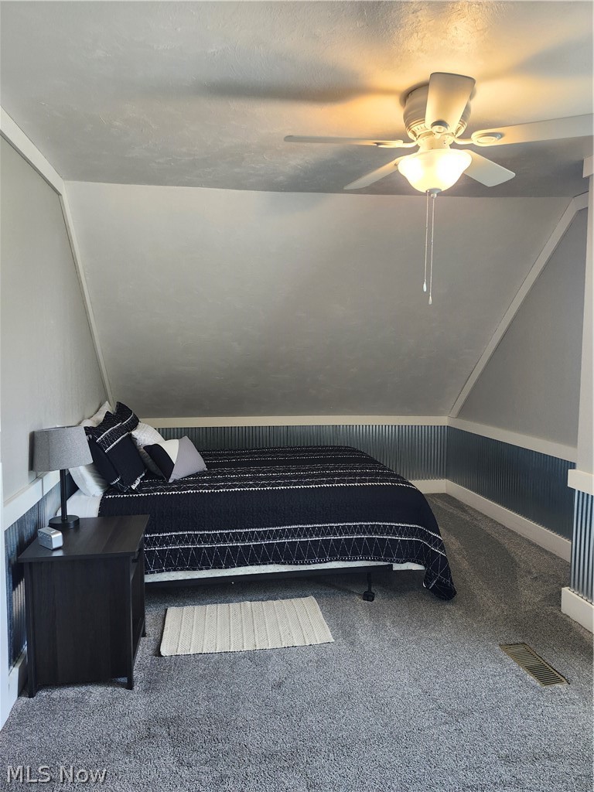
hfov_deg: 58.9
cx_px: 297
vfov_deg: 73.9
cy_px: 396
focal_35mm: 23
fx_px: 526
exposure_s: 1/120
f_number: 1.8
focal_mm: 5.54
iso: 250
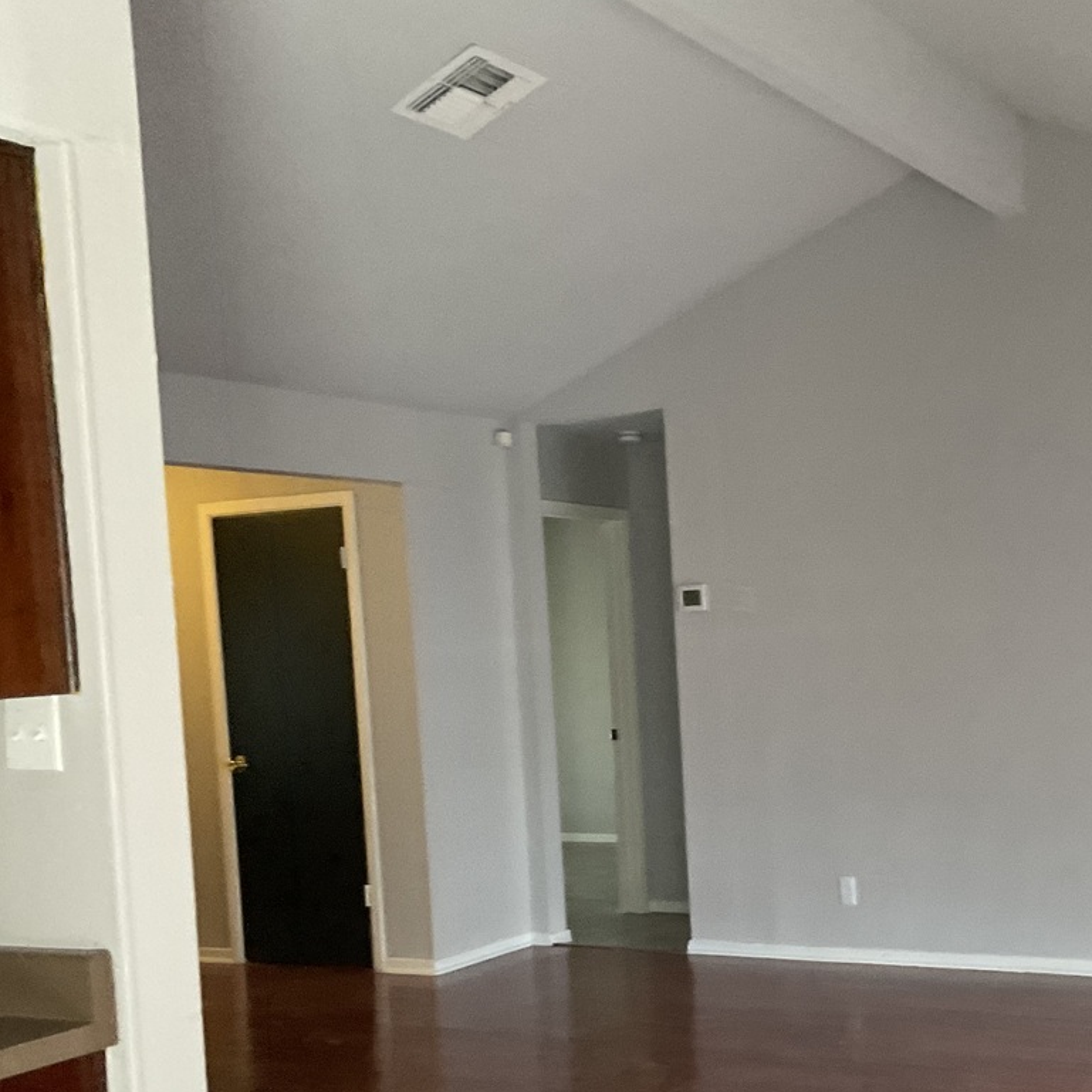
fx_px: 1713
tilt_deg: -2.5
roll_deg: +4.0
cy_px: 730
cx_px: 875
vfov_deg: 35.0
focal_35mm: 48
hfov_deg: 34.3
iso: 160
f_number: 1.8
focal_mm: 3
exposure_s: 1/60
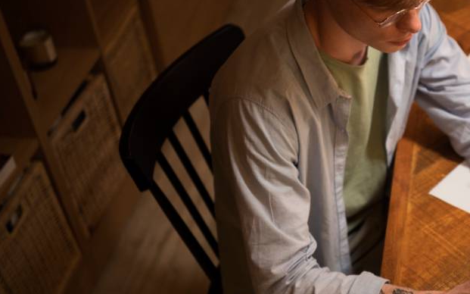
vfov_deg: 18.9
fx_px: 884
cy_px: 168
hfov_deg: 28.7
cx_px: 416
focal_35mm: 69
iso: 320
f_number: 2
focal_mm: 35
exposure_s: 1/100
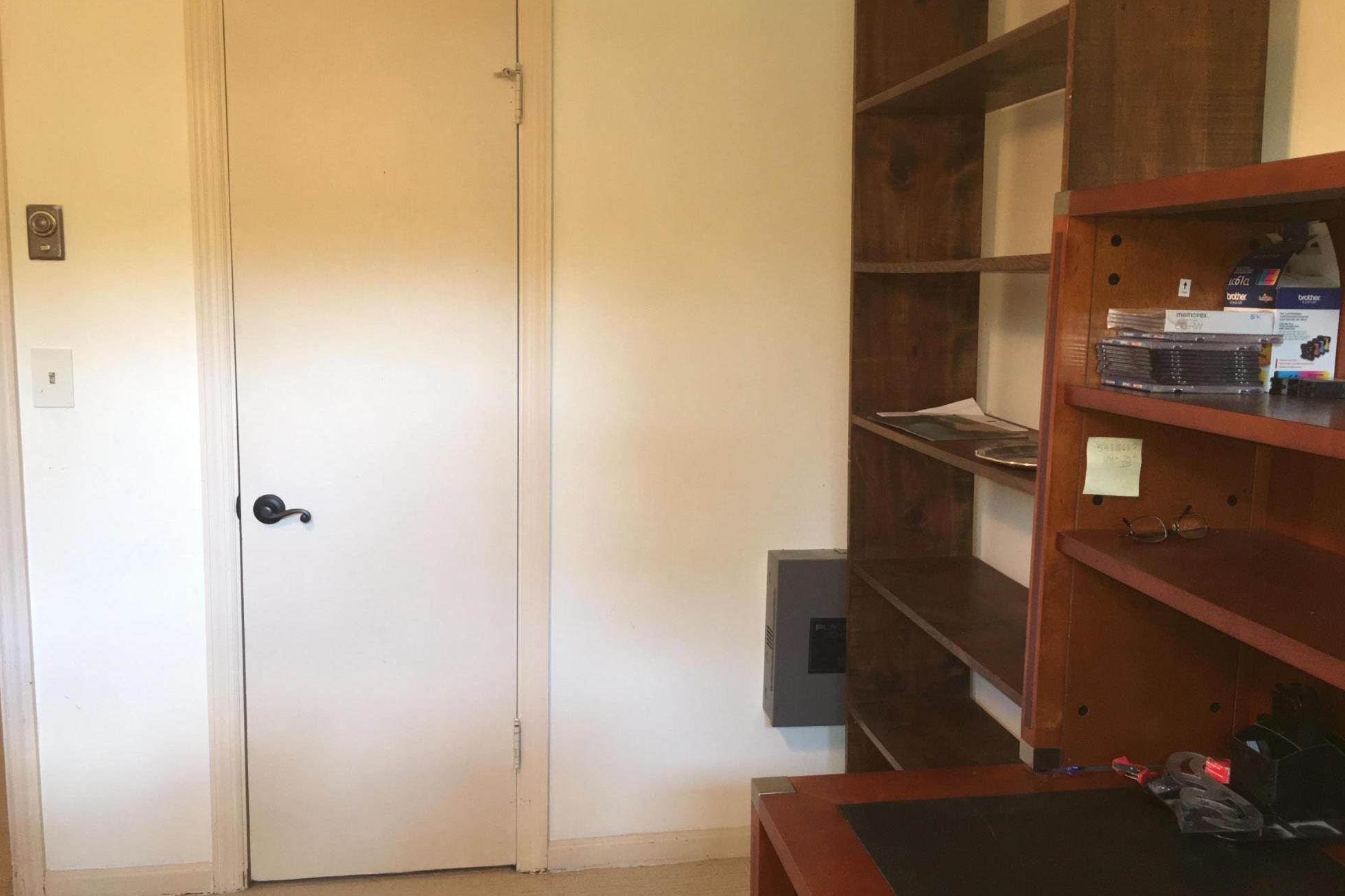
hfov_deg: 60.3
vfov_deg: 42.3
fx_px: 1158
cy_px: 435
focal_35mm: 31
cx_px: 678
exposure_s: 1/30
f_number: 2.2
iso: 40
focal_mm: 4.15
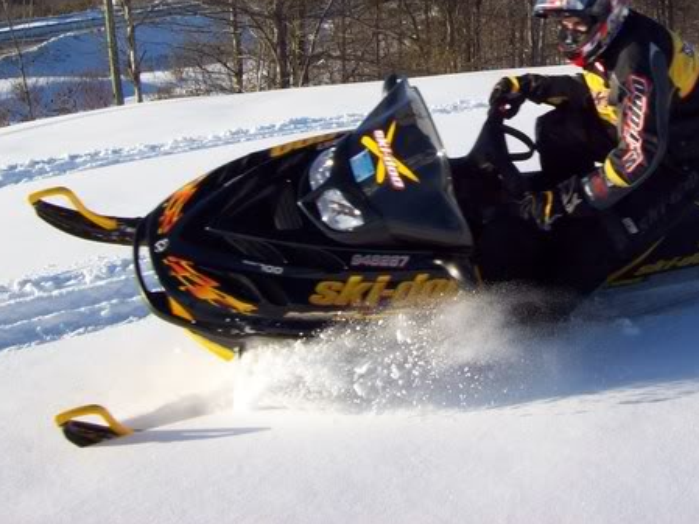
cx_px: 557
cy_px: 60
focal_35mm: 64
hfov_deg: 29.6
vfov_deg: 22.4
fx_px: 1293
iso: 80
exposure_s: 1/444
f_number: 4.8
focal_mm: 6
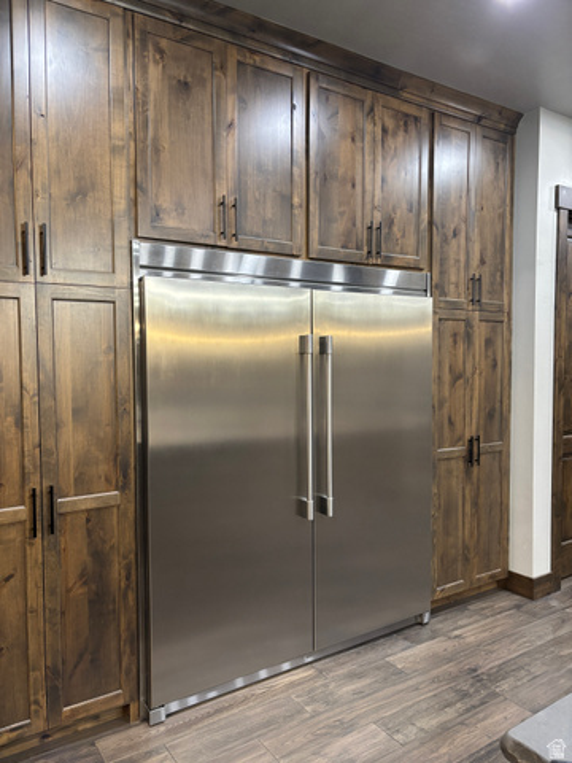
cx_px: 286
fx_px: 573
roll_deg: -0.4
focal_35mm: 26
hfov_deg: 53.1
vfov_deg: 67.3
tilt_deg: -4.1
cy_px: 382
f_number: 1.6
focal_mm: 5.96
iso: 320
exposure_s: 1/60
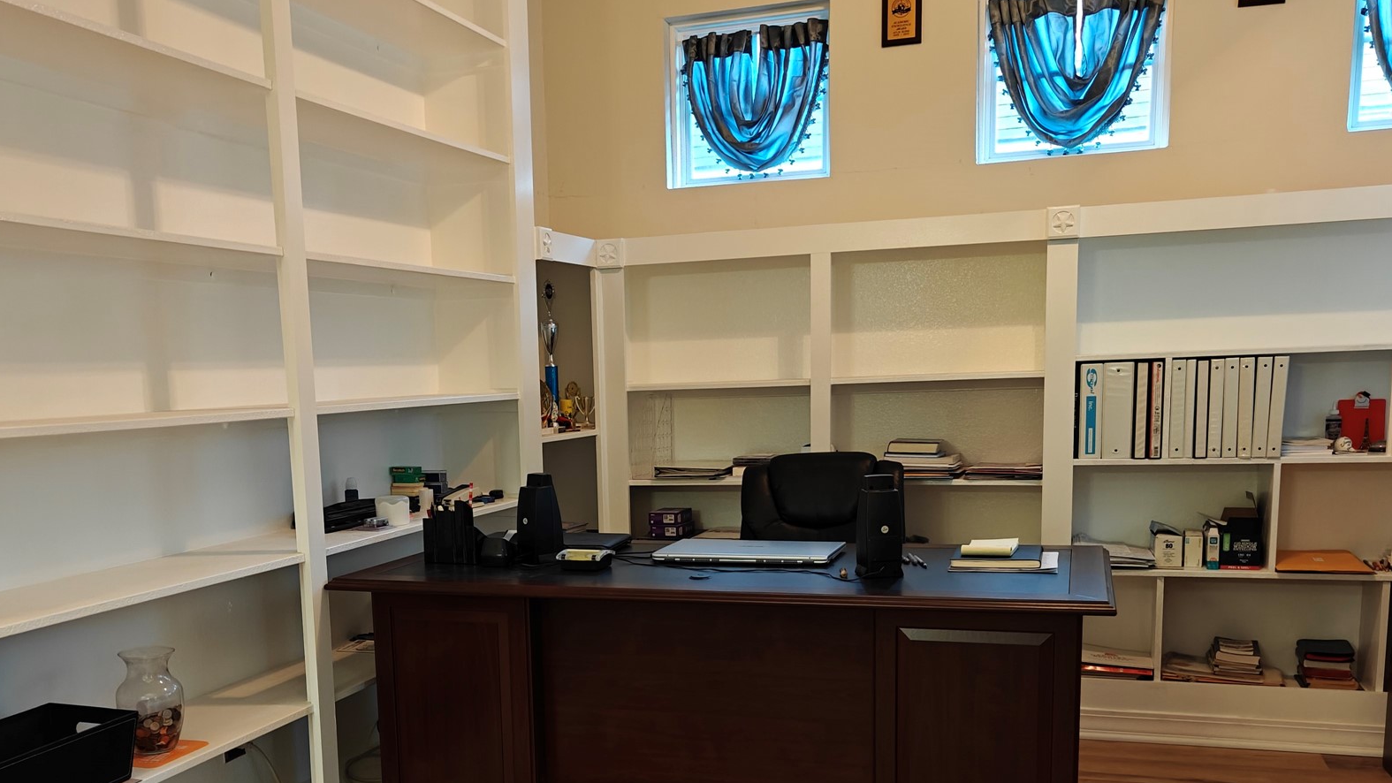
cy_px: 576
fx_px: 1255
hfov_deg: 57.9
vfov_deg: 34.0
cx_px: 614
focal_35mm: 34
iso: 1000
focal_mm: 5.59
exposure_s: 1/40
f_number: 1.8
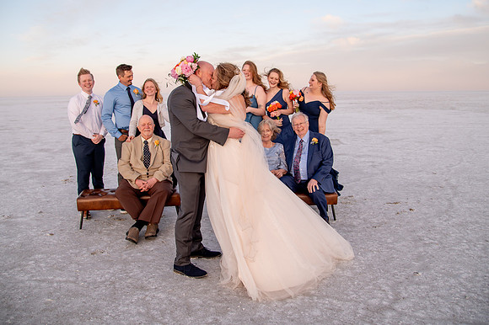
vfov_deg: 45.1
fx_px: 390
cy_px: 132
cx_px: 245
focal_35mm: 29
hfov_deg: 64.1
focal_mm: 24
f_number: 4
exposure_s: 1/160
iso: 200
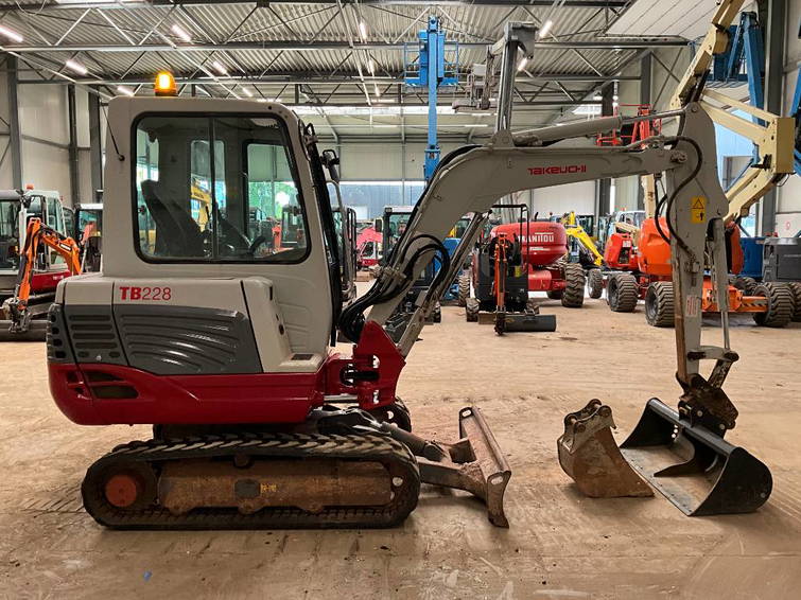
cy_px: 300
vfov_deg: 48.2
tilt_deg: -4.9
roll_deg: +0.4
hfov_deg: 61.7
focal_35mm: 29
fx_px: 671
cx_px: 400
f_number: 1.8
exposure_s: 1/67
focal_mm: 3
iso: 64
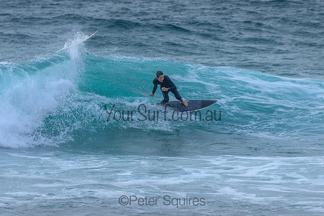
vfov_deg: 2.5
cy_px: 95
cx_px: 184
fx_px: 4954
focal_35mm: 550
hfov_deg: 3.7
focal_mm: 400
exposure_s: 1/2000
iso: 500
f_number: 7.1
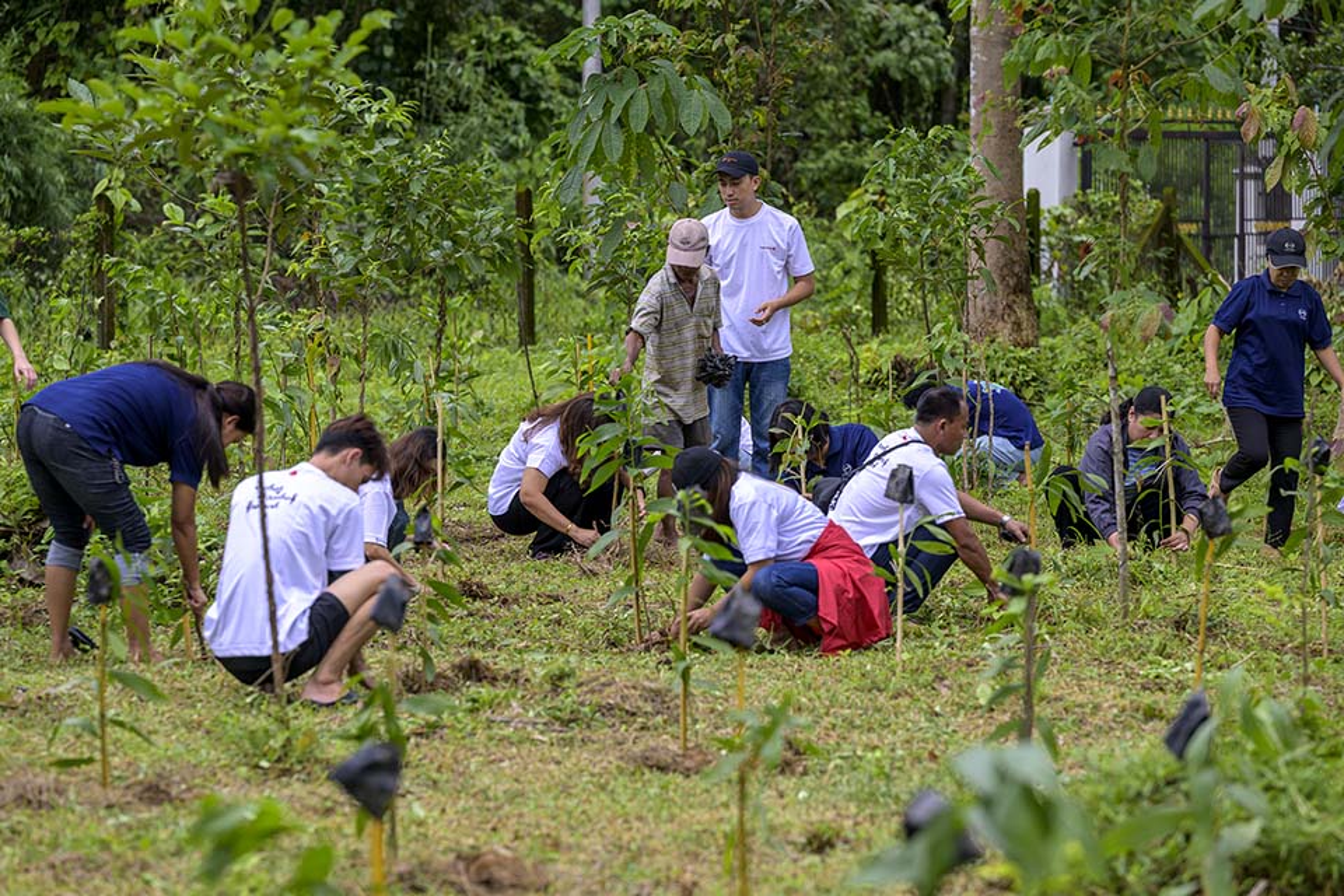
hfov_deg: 13.7
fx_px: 5600
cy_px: 448
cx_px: 672
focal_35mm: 150
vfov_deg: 9.1
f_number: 4.5
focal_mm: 150
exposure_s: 1/1000
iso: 180
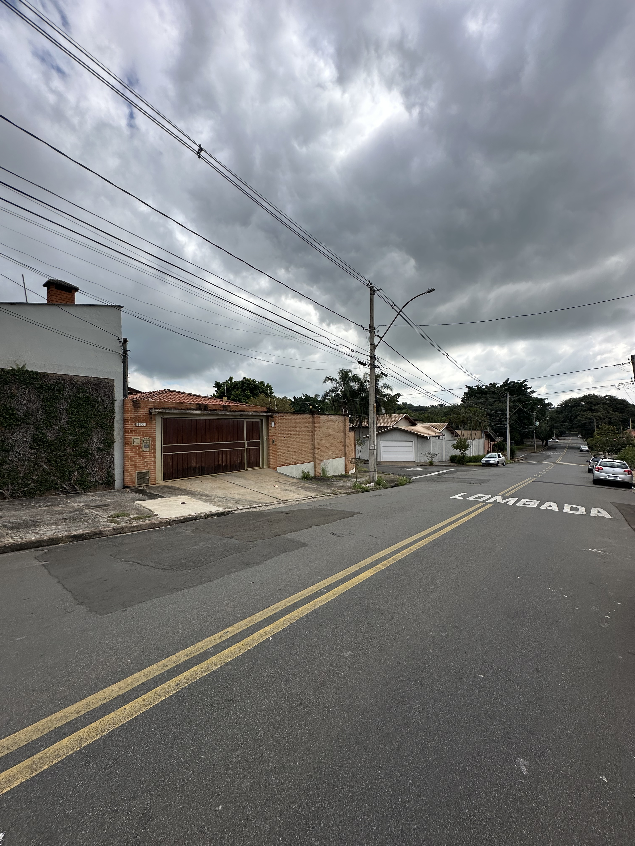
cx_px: 318
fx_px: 342
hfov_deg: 85.7
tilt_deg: +2.7
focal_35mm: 14
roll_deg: -0.3
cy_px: 423
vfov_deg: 102.1
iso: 50
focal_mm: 2.22
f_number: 2.2
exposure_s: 1/2053
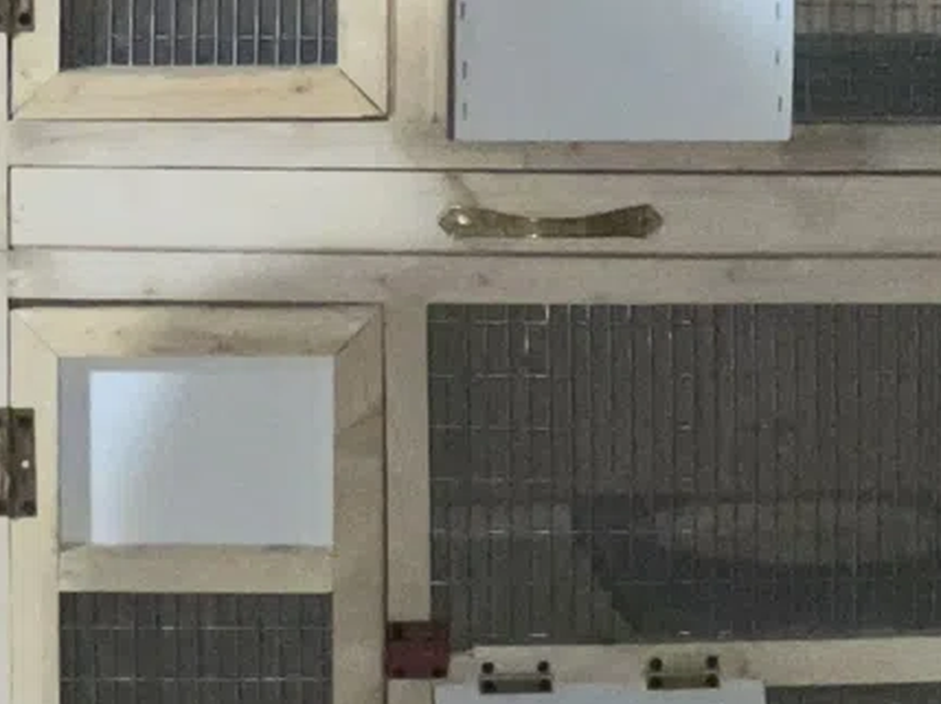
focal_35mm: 115
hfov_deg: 17.1
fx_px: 3124
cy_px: 524
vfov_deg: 12.8
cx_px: 551
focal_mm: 9
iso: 640
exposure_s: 1/34
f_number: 2.8
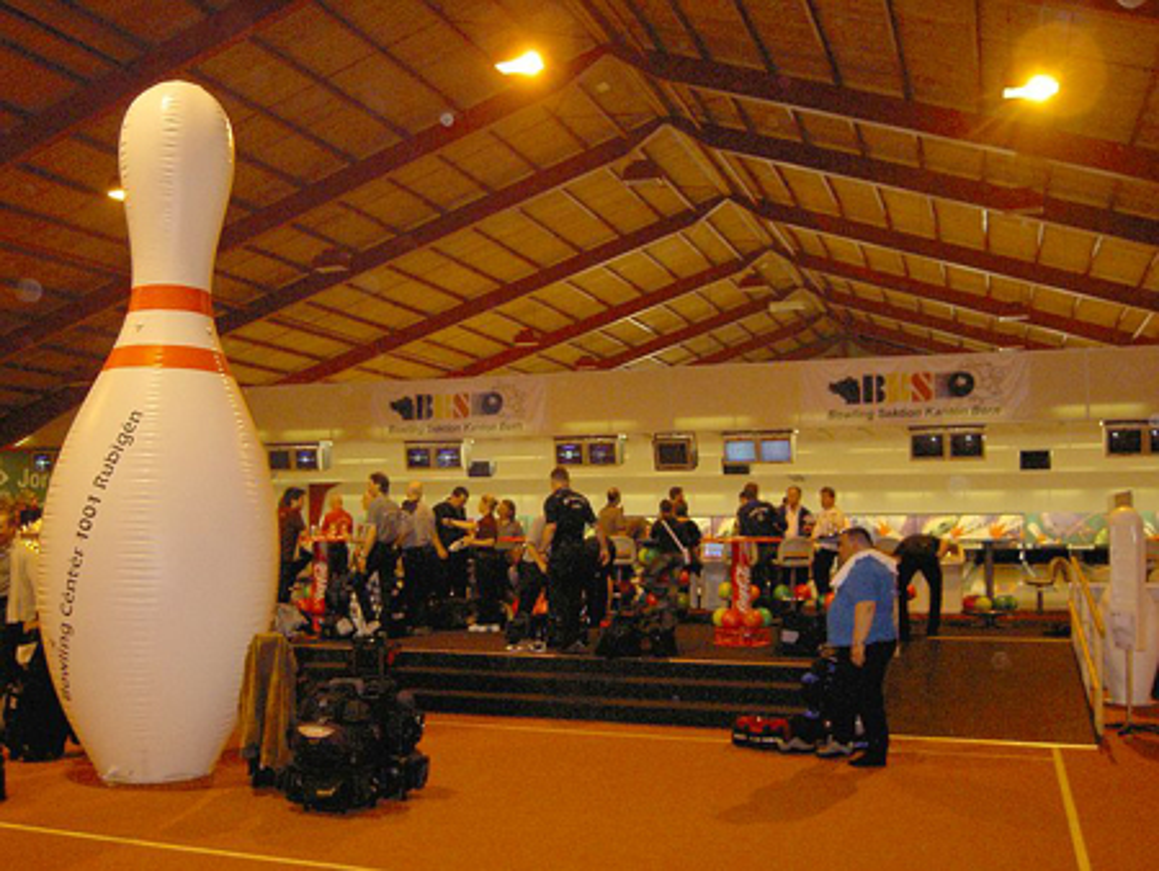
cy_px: 436
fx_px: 1139
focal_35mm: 34
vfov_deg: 41.8
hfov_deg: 53.9
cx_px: 580
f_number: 2.8
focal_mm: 5.6
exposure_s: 1/60
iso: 200
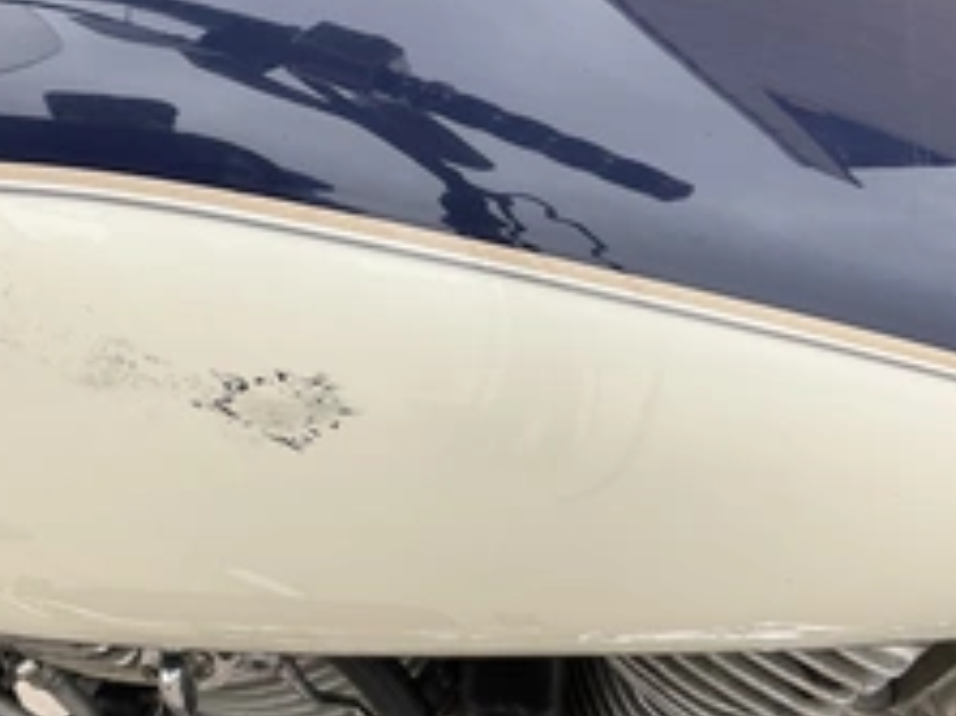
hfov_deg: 36.3
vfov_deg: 28.0
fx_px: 1435
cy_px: 377
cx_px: 283
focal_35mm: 52
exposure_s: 1/122
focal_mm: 3
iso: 25
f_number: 1.8
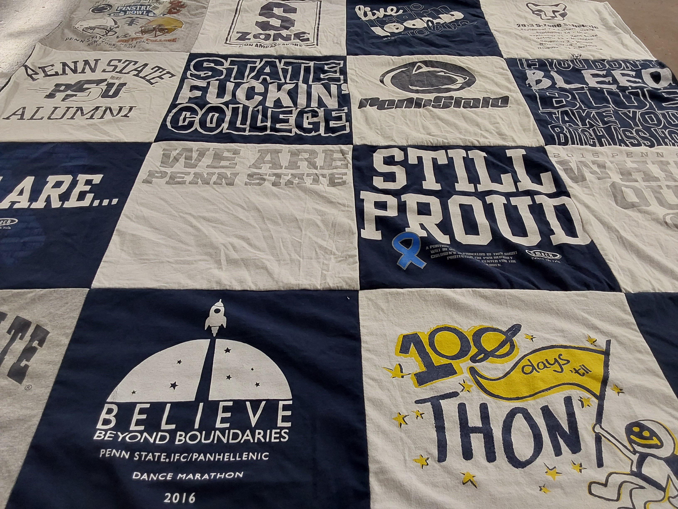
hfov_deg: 63.4
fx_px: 548
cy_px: 254
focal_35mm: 28
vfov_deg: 49.7
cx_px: 339
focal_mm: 2.91
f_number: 1.9
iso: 80
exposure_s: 1/60
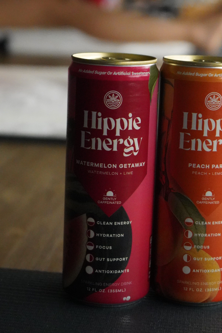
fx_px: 740
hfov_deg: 17.1
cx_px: 107
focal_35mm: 80
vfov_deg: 25.1
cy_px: 90
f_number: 4.5
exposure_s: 1/160
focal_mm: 47
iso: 12800
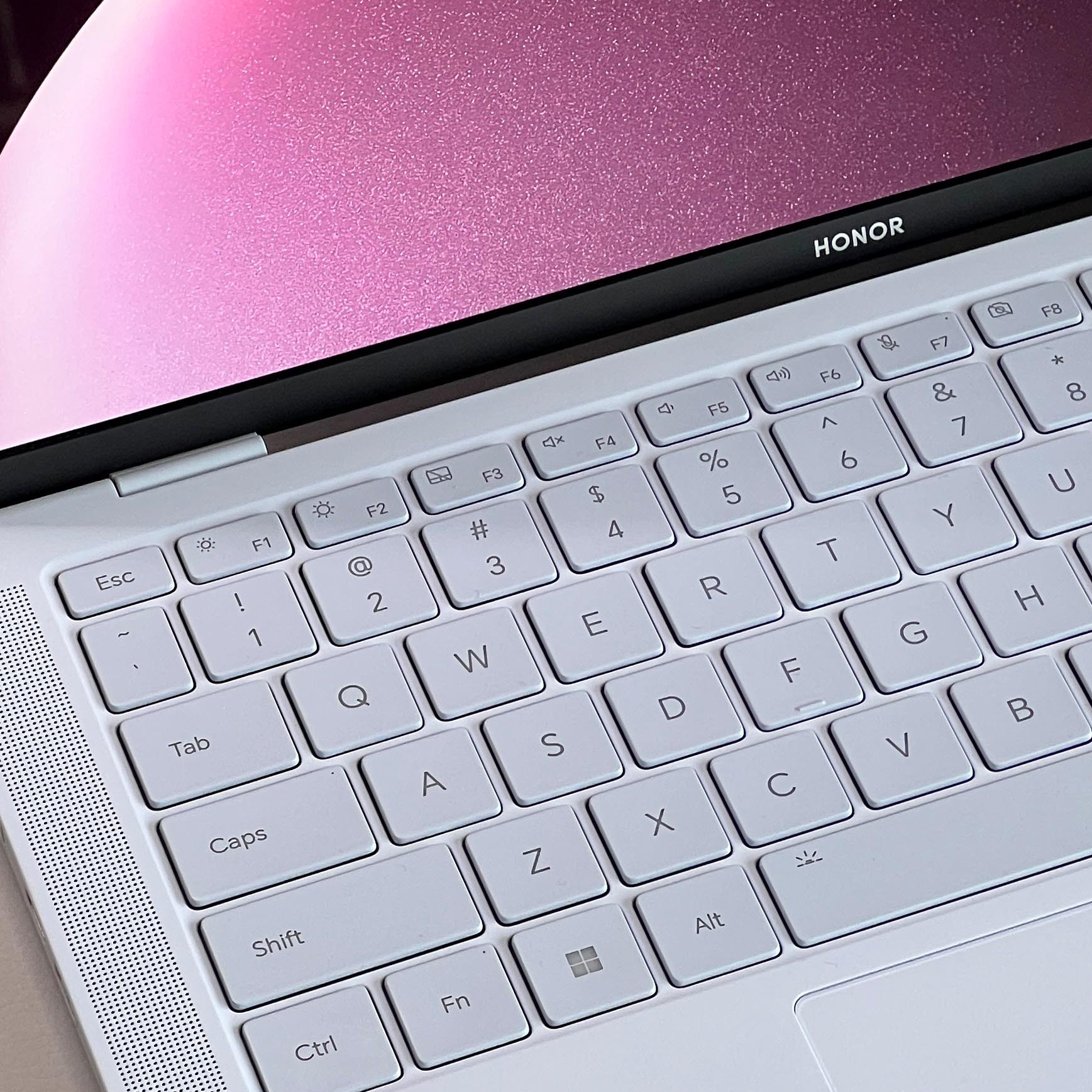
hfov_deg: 11.0
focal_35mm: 158
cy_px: 445
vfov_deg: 11.1
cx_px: 1056
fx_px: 5639
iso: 100
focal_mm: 9
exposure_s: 1/99
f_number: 2.8
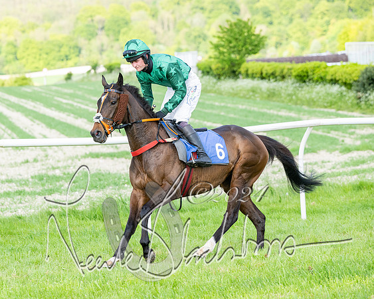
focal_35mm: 169
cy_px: 137
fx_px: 1871
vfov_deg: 9.1
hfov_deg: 11.4
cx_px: 150
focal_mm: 125
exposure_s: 1/1250
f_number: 4
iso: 400
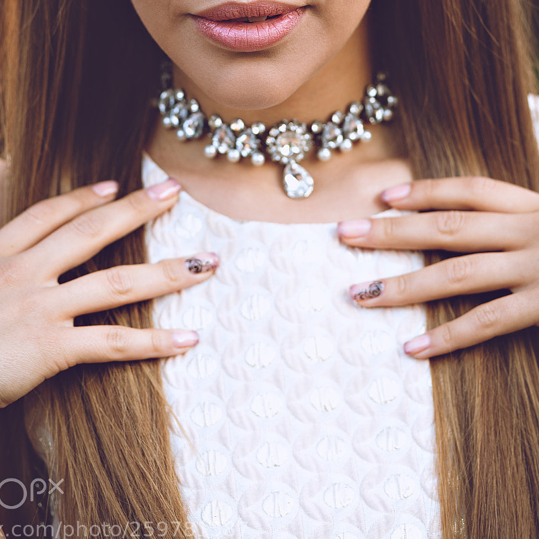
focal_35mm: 144
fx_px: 2537
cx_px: 256
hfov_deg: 12.1
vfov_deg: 12.0
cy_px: 45
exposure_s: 1/125
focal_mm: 85
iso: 200
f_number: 3.2
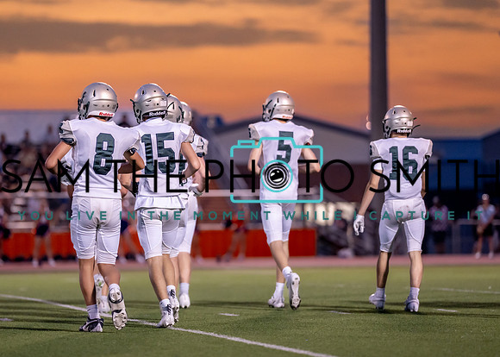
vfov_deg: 8.3
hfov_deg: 11.6
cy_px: 183
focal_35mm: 174
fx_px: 2470
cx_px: 197
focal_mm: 135
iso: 1250
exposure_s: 1/1000
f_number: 1.8
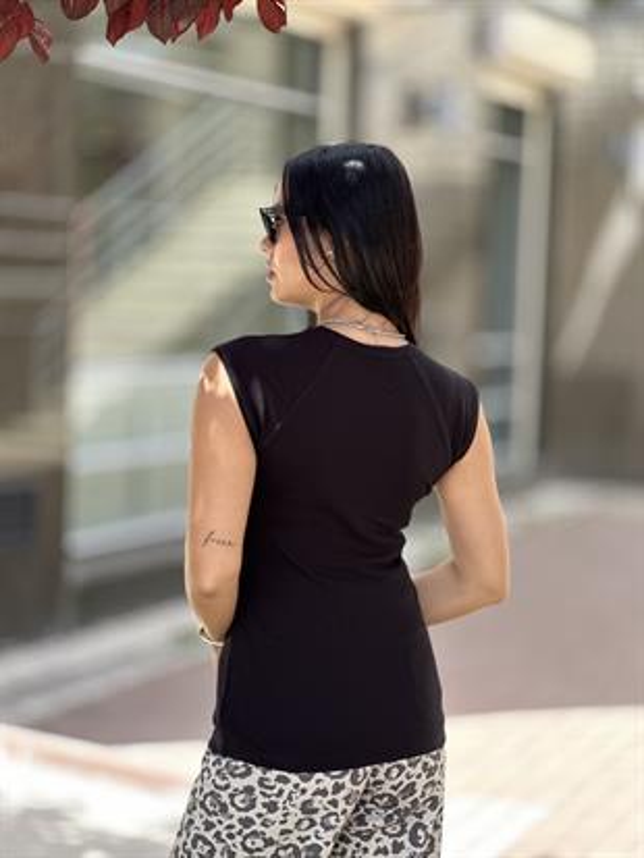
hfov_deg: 19.1
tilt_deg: -5.0
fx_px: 1909
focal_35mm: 77
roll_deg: -2.0
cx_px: 322
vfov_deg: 25.3
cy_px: 429
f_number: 2.8
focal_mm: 9
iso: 50
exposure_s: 1/121
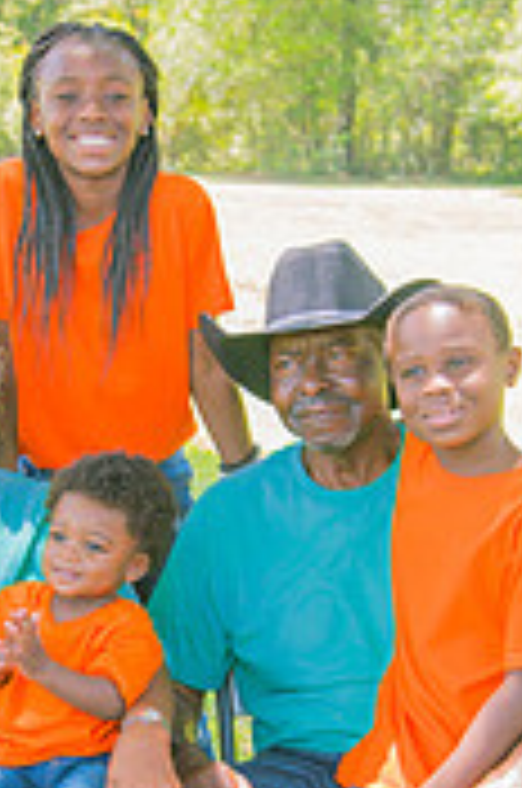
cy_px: 608
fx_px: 1965
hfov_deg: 15.0
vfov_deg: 22.4
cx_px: 106
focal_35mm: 90
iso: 250
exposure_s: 1/125
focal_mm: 35
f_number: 4
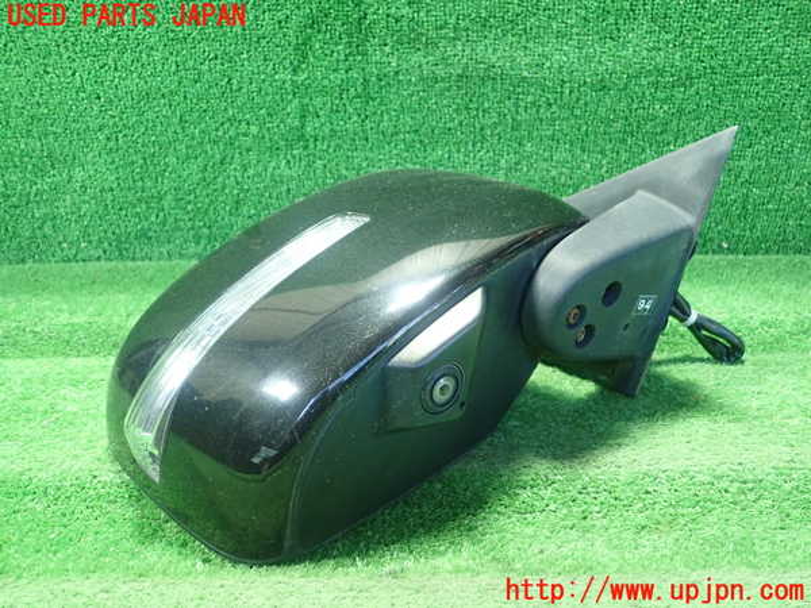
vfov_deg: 46.8
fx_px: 703
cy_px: 304
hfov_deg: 60.0
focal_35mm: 30
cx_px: 406
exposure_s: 1/60
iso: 800
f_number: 2.3
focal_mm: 5.5
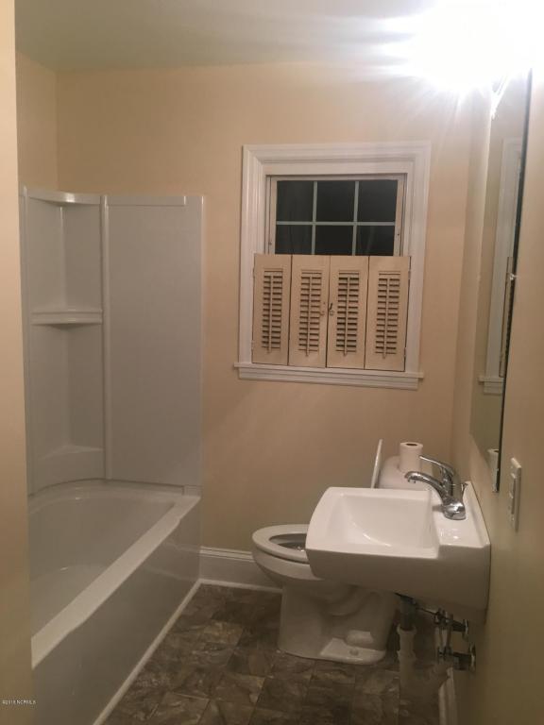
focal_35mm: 29
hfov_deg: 48.2
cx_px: 272
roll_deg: -2.3
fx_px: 608
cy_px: 362
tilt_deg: -6.7
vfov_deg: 61.7
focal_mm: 4.15
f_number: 2.2
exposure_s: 1/30
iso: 40
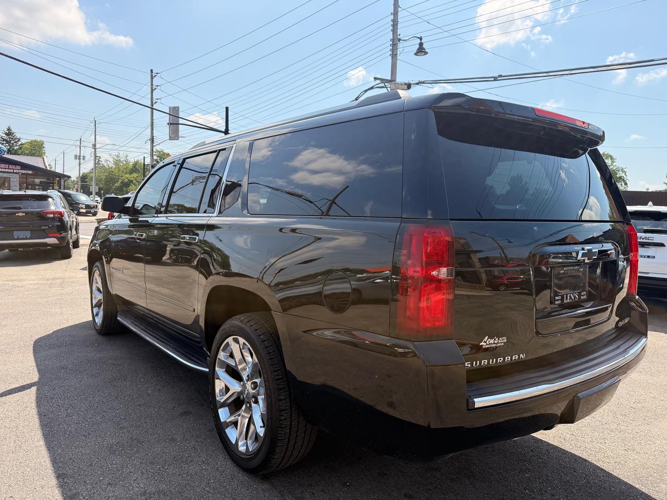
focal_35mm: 24
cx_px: 334
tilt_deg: -3.2
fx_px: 462
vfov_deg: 56.8
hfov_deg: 71.6
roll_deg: -2.3
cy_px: 250
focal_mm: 6.76
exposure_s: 1/3759
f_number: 1.78
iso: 100
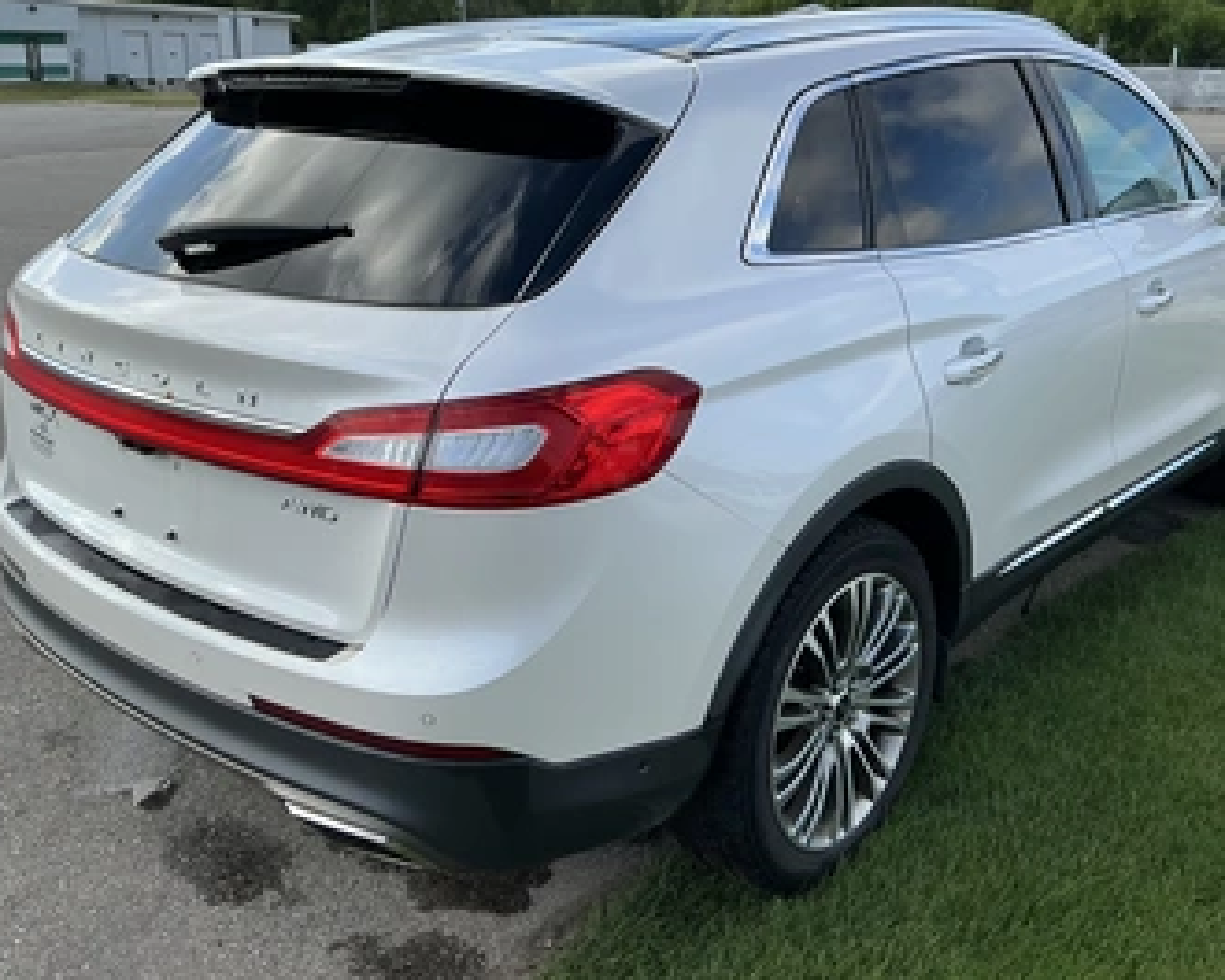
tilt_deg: -16.4
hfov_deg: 54.1
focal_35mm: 33
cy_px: 455
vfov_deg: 44.5
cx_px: 662
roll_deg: +0.0
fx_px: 1197
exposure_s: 1/829
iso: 25
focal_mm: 3
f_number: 1.8
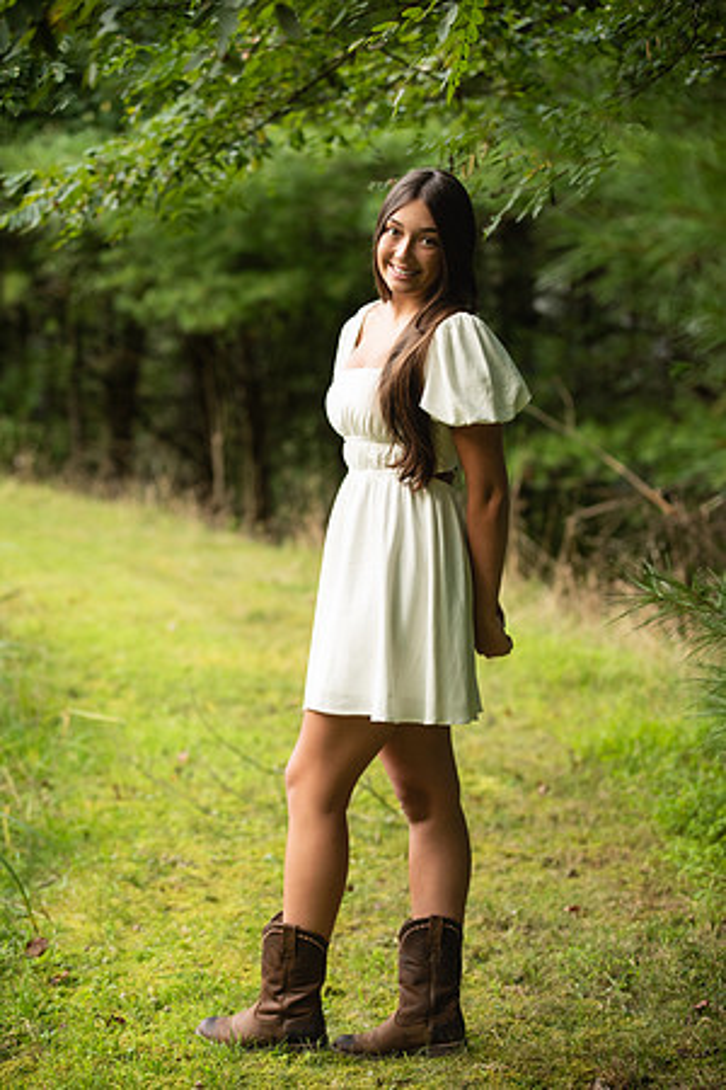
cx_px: 363
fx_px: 2571
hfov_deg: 16.1
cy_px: 545
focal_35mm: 85
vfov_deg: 23.9
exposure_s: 1/200
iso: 1000
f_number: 3.2
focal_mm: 85
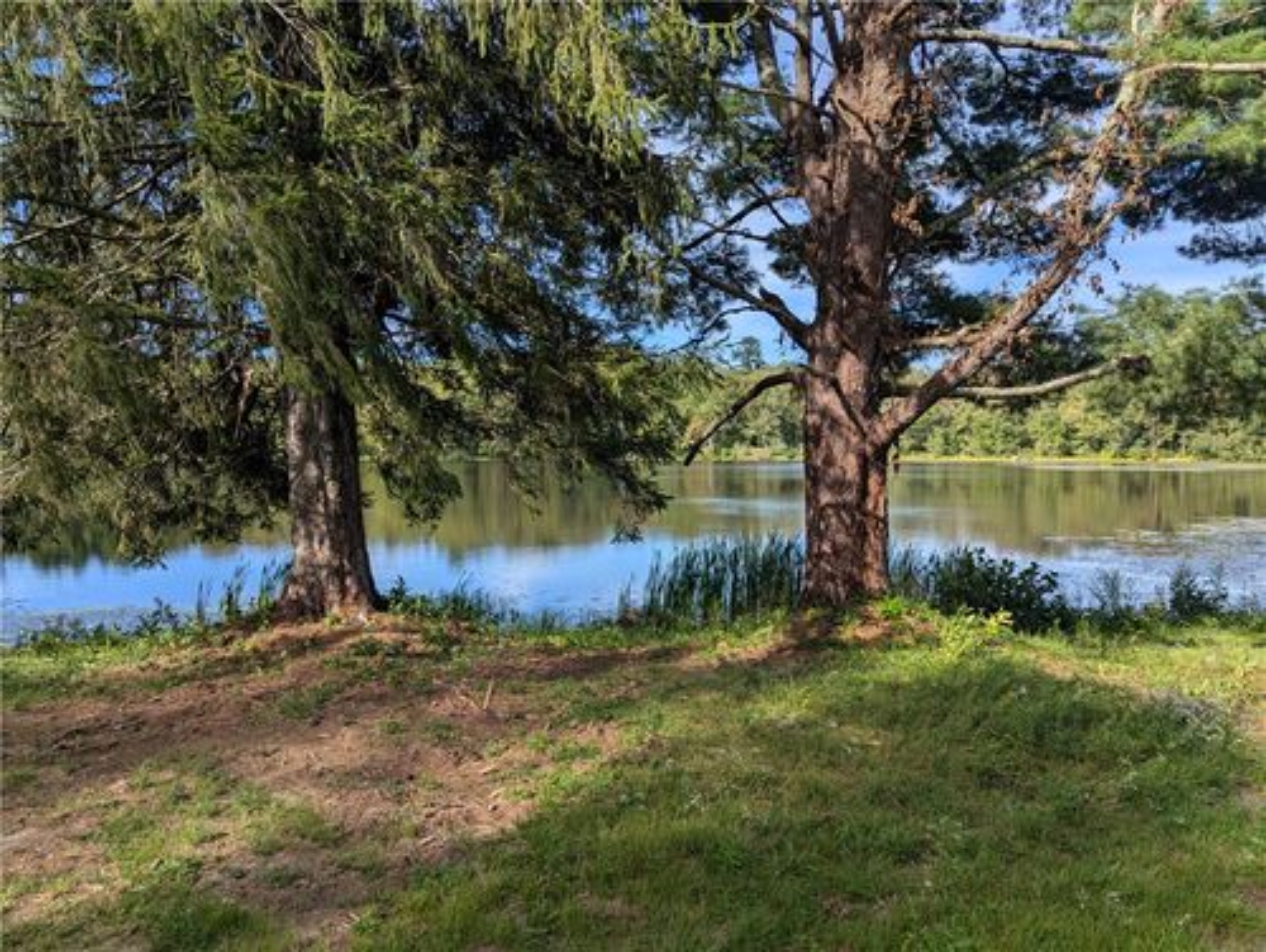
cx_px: 633
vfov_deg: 56.9
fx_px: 879
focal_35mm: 24
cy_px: 476
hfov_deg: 71.5
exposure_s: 1/1300
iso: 40
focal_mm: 6.81
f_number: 1.85
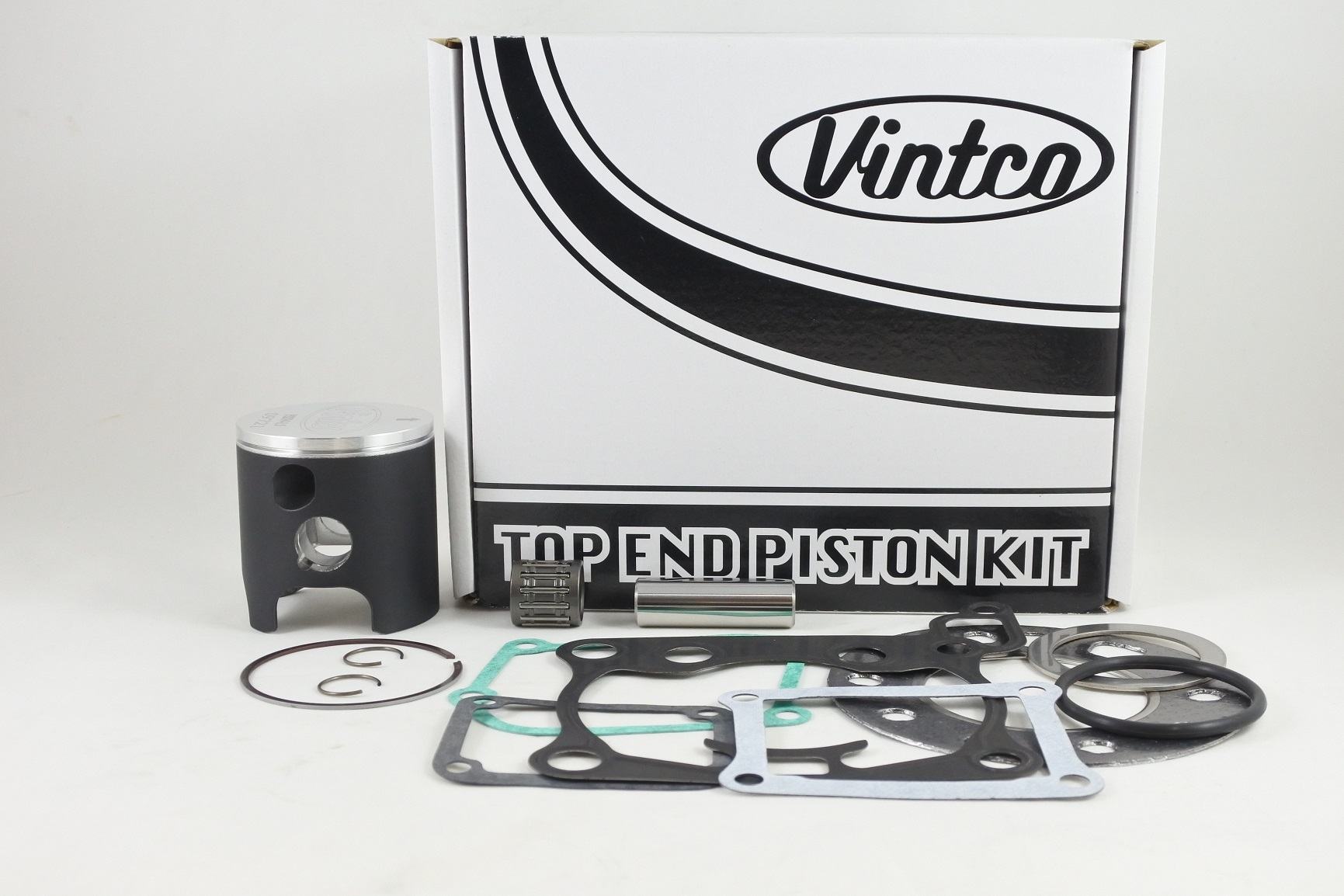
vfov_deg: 35.1
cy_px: 448
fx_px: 1419
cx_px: 672
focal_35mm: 38
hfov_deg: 50.7
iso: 640
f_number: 4
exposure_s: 1/125
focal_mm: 14.3
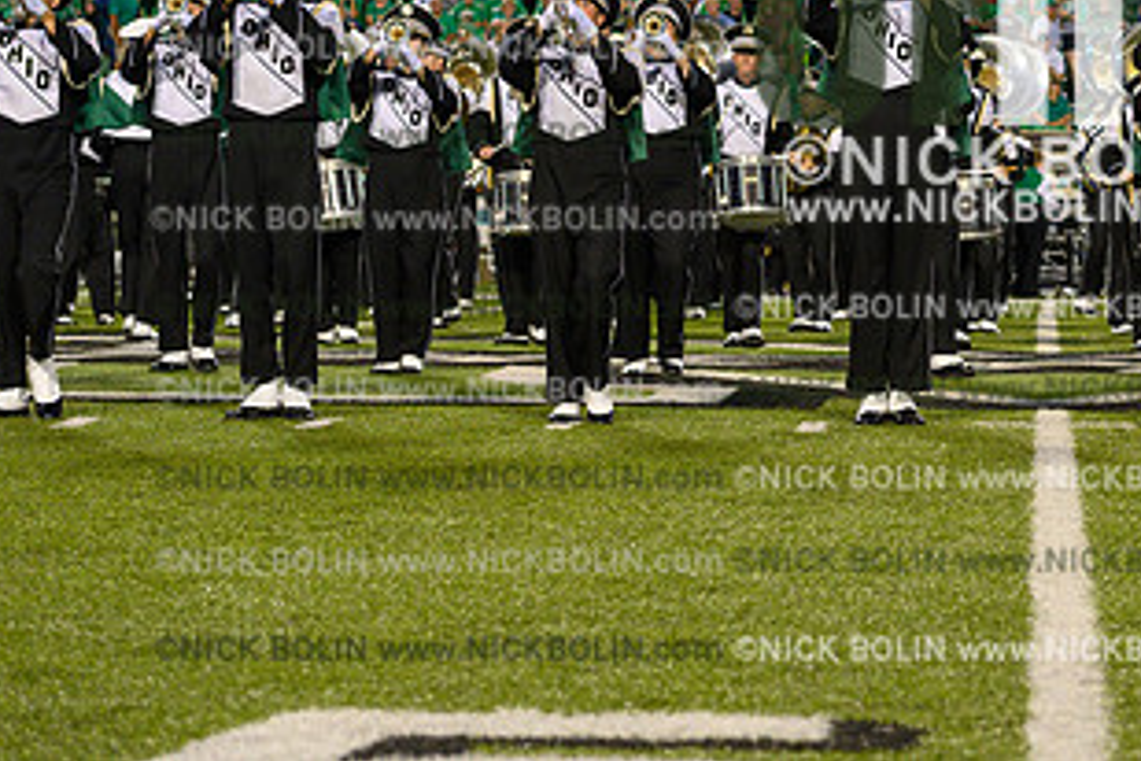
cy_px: 50
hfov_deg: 13.2
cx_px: 1015
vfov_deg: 8.9
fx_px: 4881
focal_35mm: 154
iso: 2500
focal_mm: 82
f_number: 4
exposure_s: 1/250
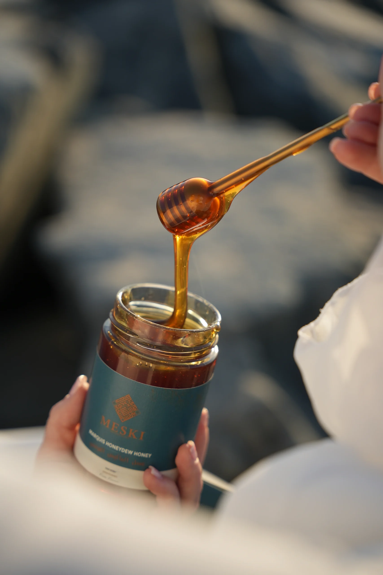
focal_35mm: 70
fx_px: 1117
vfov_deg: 28.8
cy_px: 288
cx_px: 192
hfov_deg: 19.5
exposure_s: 1/1600
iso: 160
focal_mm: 70
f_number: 2.8
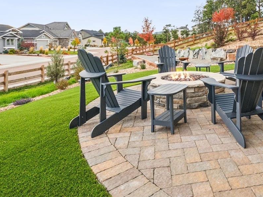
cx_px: 204
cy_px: 42
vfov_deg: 46.0
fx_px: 220
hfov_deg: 57.8
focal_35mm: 29
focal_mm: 15
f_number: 11
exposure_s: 1/160
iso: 800
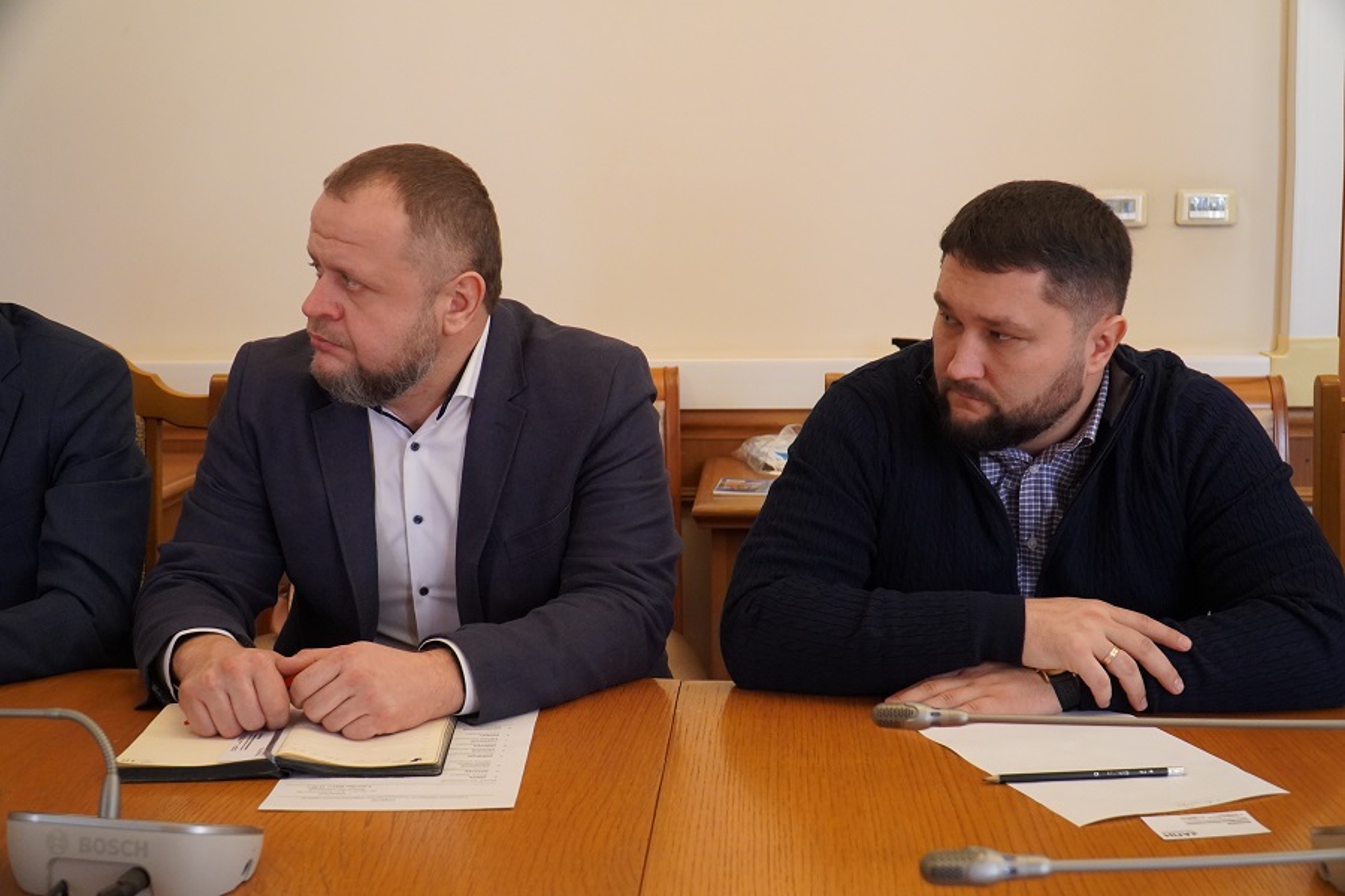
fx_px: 1401
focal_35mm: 38
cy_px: 448
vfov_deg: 35.5
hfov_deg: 51.3
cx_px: 672
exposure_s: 1/160
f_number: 4
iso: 2500
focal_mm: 25
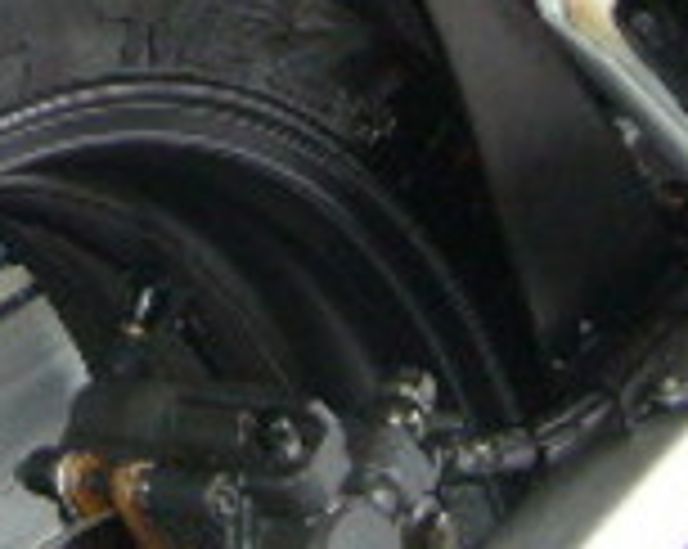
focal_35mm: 179
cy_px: -320
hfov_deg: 10.7
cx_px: 36
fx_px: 3640
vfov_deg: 8.4
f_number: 2.8
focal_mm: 5.8
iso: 100
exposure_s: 1/30
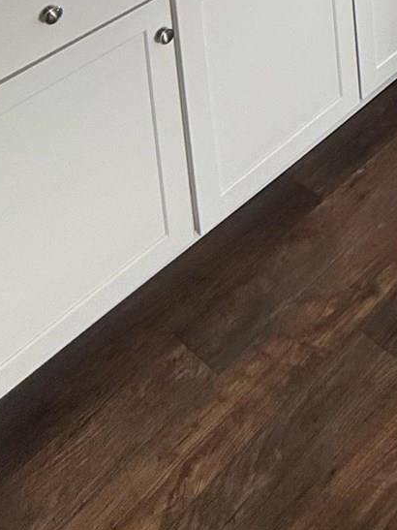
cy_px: -429
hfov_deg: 21.1
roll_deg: +1.5
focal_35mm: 59
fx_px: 903
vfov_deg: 21.3
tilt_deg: -8.2
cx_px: 591
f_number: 2.2
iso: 125
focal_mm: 2.22
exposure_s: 1/120
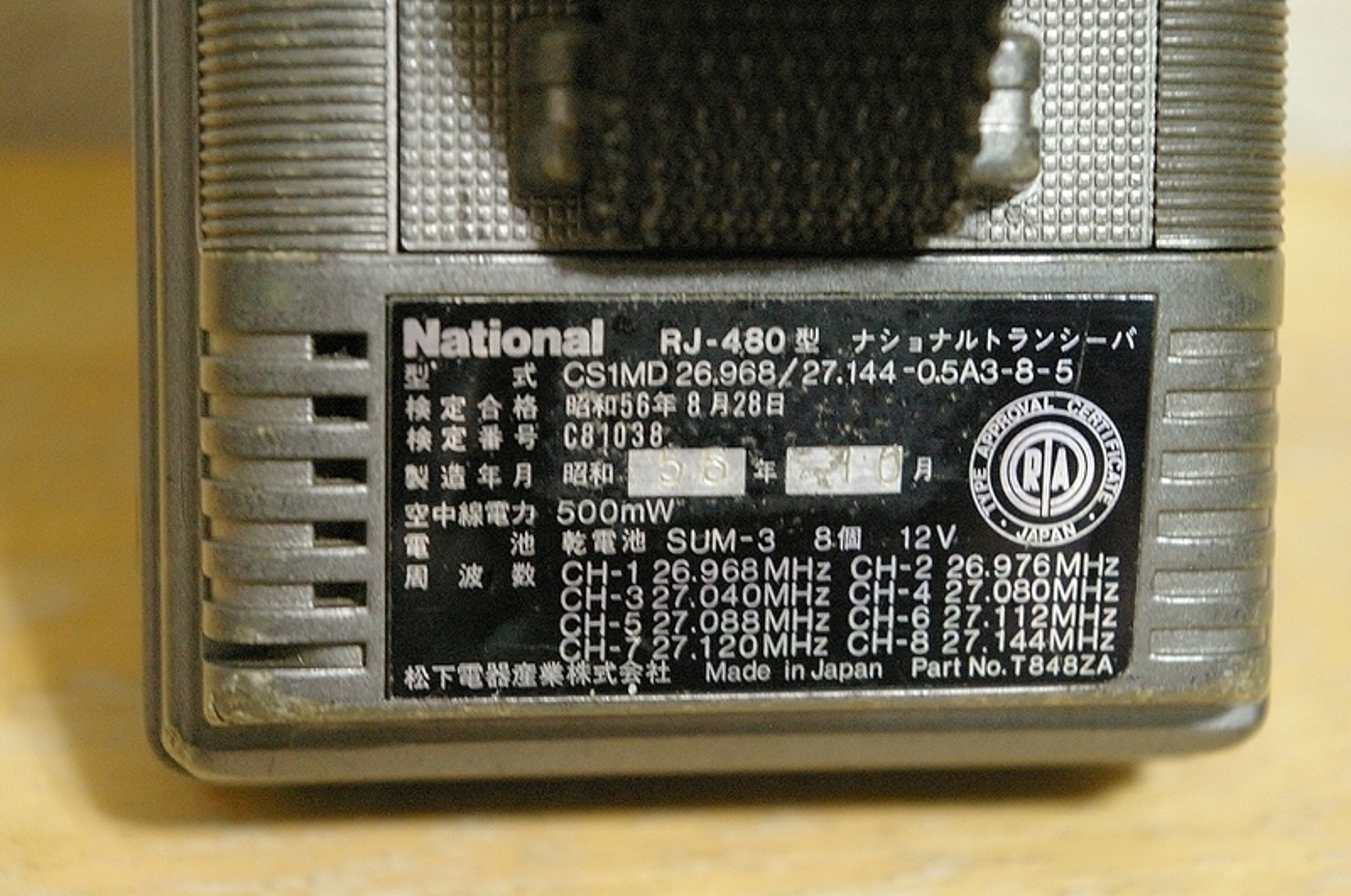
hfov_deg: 24.7
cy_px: 448
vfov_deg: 16.5
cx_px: 676
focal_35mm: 82
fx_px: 3092
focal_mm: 55
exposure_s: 1/6
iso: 3200
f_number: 8
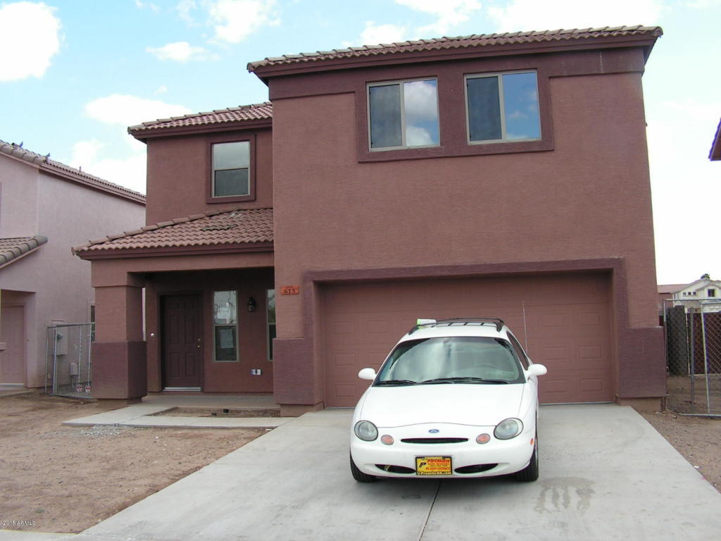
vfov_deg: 39.7
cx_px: 360
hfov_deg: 51.4
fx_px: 750
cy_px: 270
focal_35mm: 36
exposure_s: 1/200
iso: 64
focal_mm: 6
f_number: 4.8
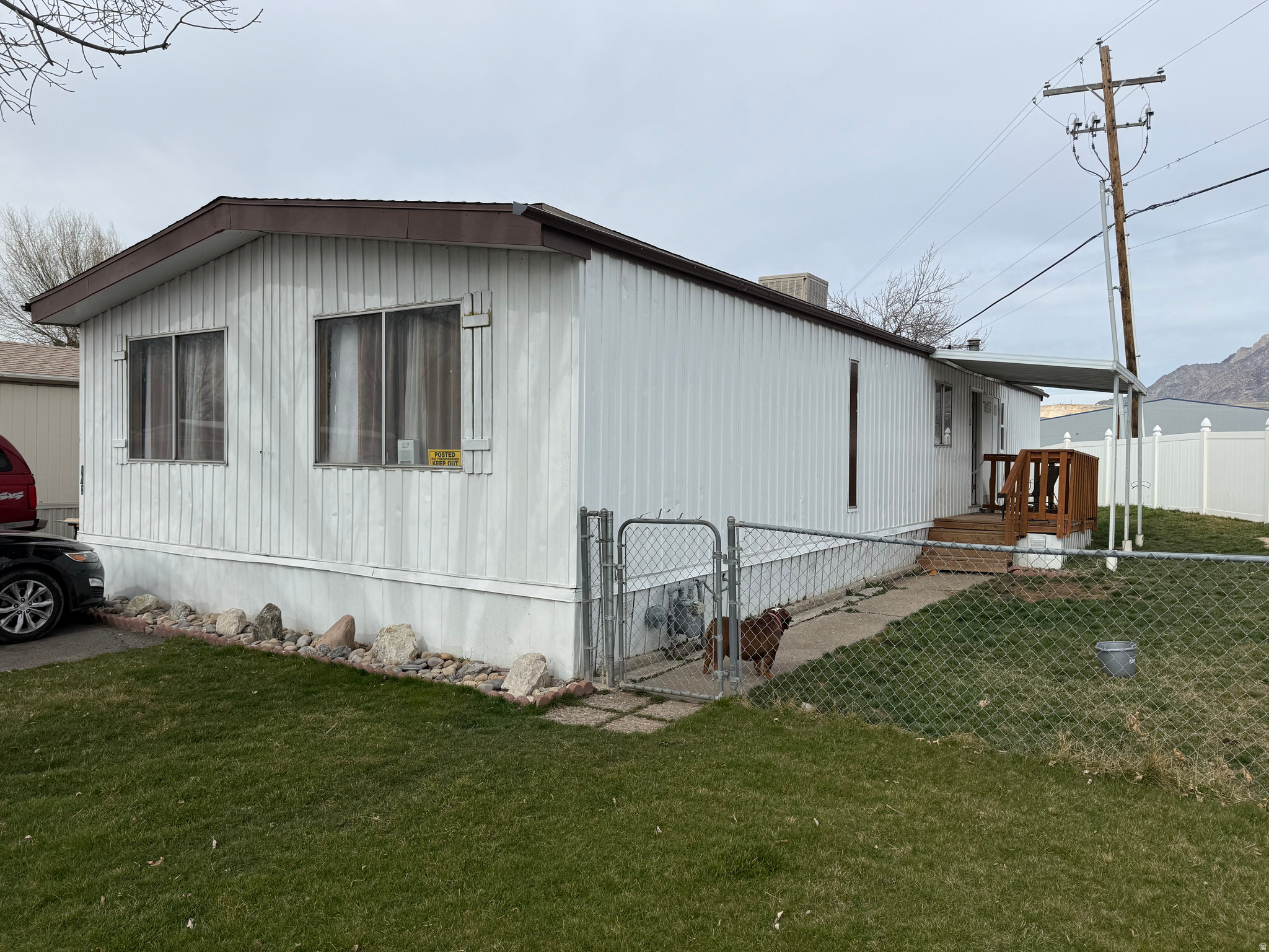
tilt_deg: +0.2
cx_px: 634
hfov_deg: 71.6
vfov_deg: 56.8
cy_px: 476
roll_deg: -0.5
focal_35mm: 24
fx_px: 880
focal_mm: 6.76
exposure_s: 1/6711
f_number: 1.78
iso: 80
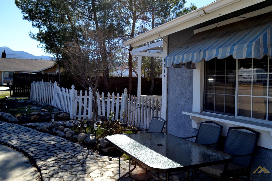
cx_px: 136
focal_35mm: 33
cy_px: 90
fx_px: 249
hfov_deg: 57.2
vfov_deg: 40.0
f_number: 7.1
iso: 100
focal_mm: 22
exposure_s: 1/200
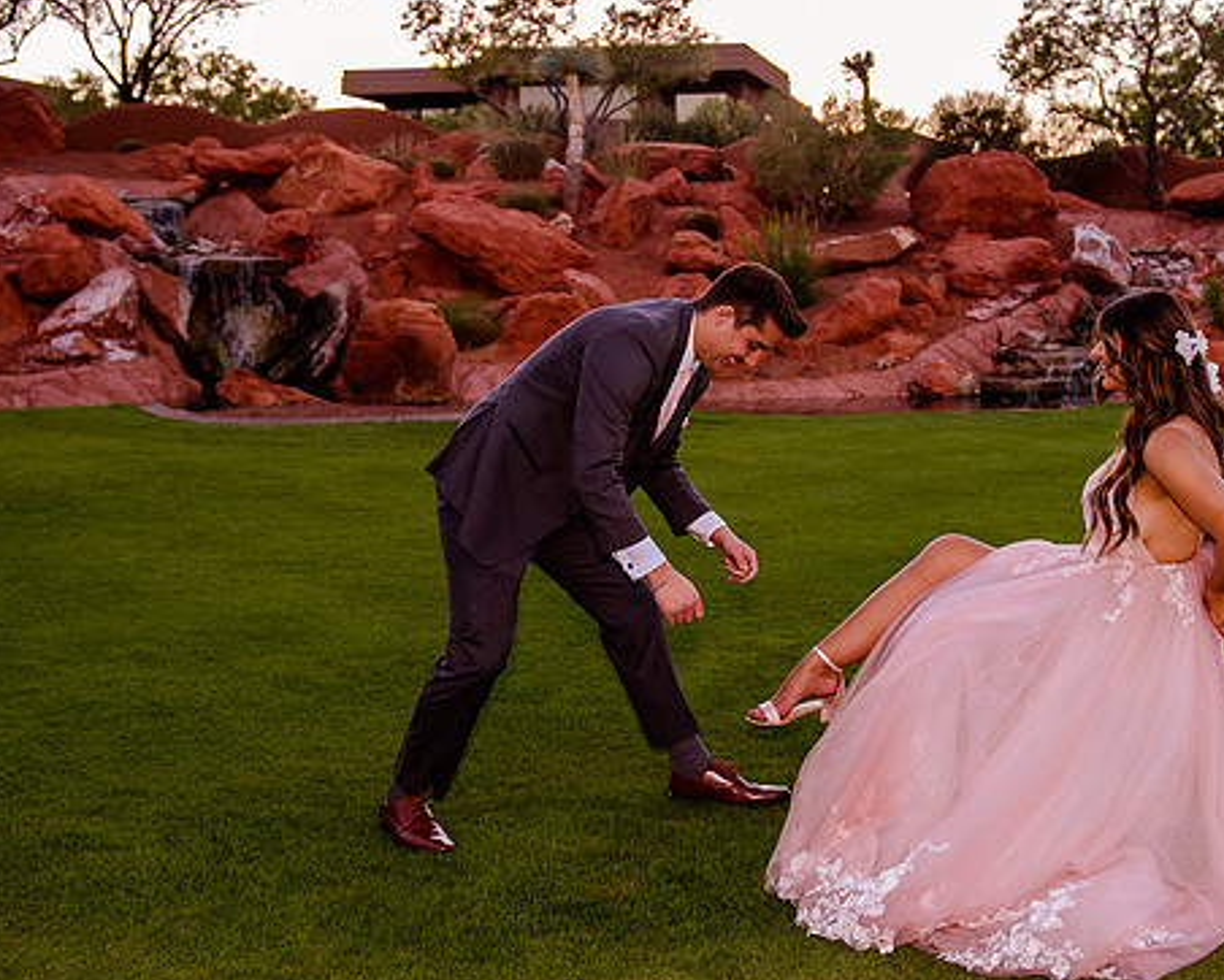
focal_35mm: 45
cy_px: 452
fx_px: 1631
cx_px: 737
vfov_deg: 33.4
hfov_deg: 40.9
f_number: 3.2
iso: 640
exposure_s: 1/320
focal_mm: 29
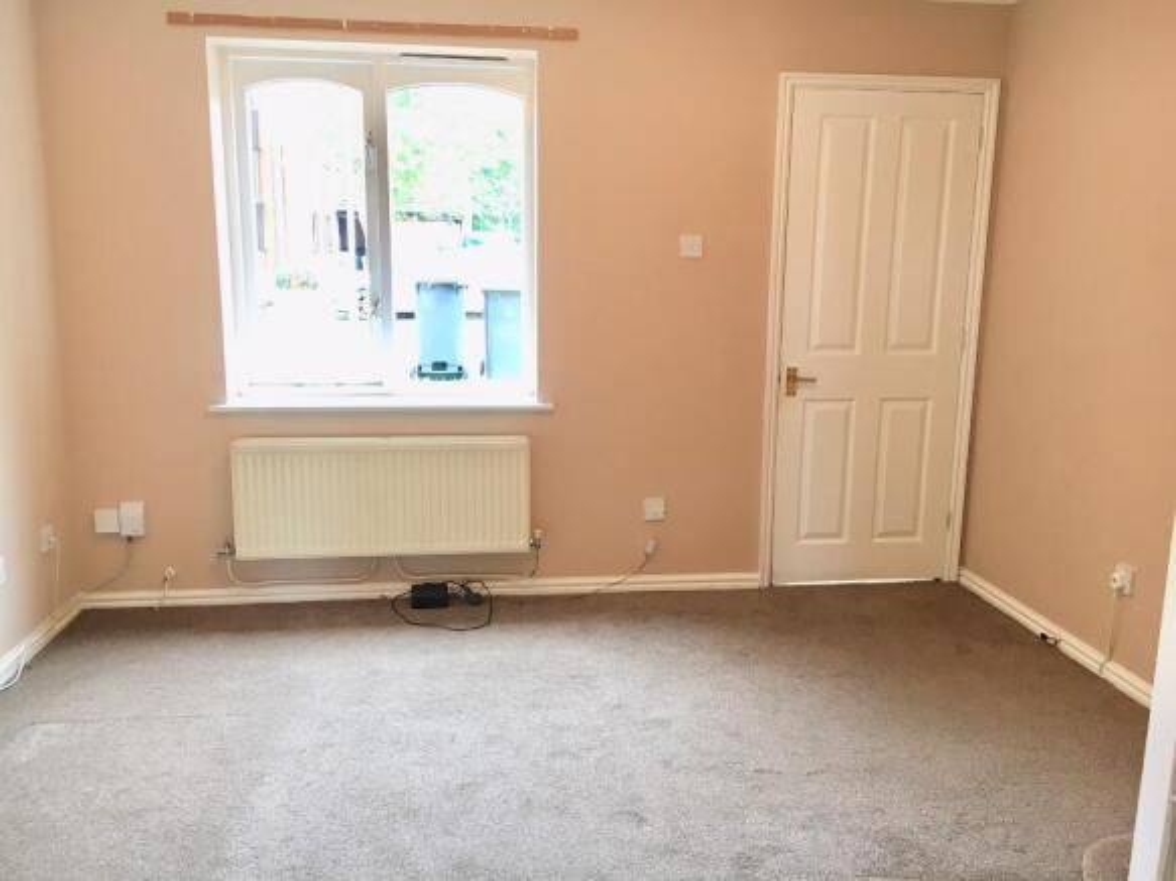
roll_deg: -0.7
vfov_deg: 48.2
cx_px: 588
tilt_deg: -11.4
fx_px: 985
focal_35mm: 29
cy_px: 440
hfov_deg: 61.7
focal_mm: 4.15
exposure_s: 1/33
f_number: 2.2
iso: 80
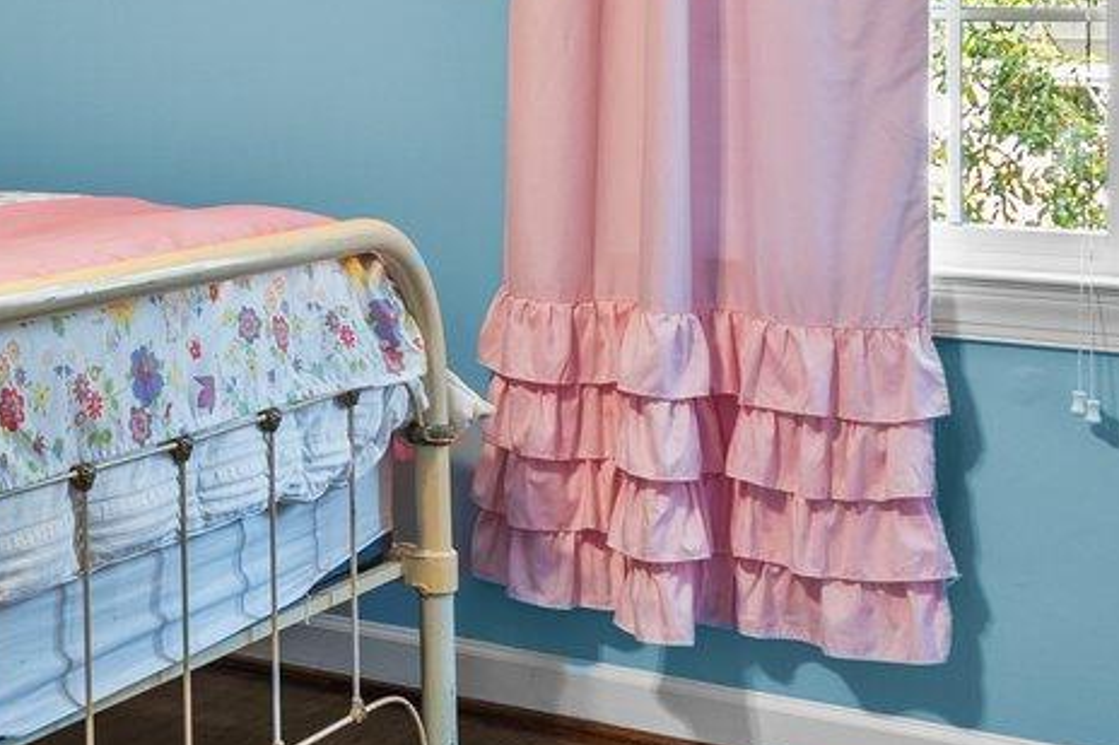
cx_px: -137
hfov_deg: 25.0
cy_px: -47
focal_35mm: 75
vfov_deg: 17.6
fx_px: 2330
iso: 400
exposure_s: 1/3
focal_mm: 17
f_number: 4
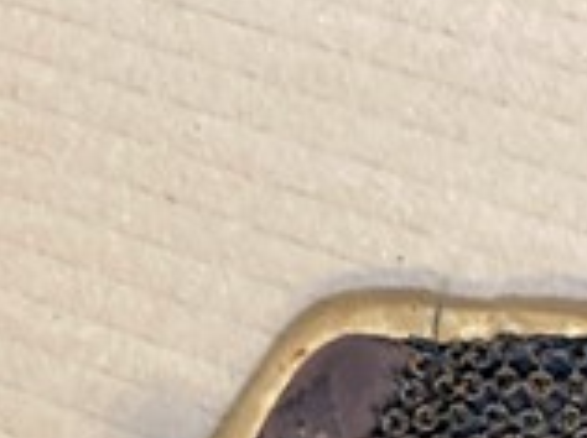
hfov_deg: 27.4
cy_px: 520
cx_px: 320
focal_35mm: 71
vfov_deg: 19.5
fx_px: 1202
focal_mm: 3.99
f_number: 1.8
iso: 250
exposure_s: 1/33
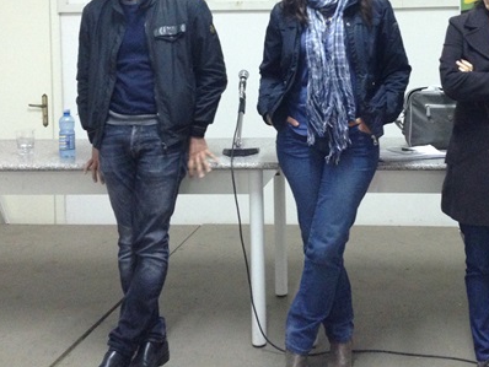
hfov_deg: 35.8
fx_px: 749
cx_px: 327
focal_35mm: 53
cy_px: 74
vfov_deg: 27.0
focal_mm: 4.12
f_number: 2.4
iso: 320
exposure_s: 1/20
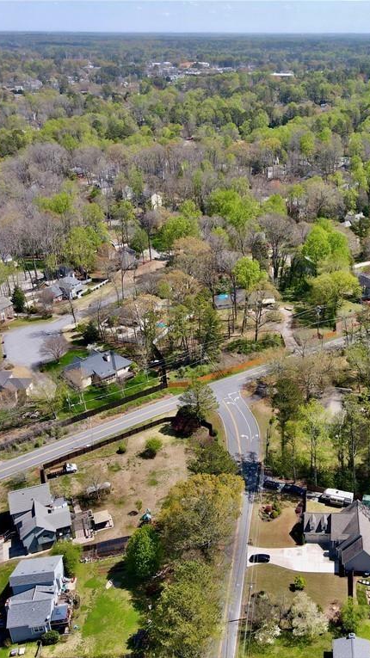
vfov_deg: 56.6
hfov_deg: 32.6
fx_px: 611
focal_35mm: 35
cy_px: 329
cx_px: 307
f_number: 2.8
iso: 100
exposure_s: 1/350
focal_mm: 4.5
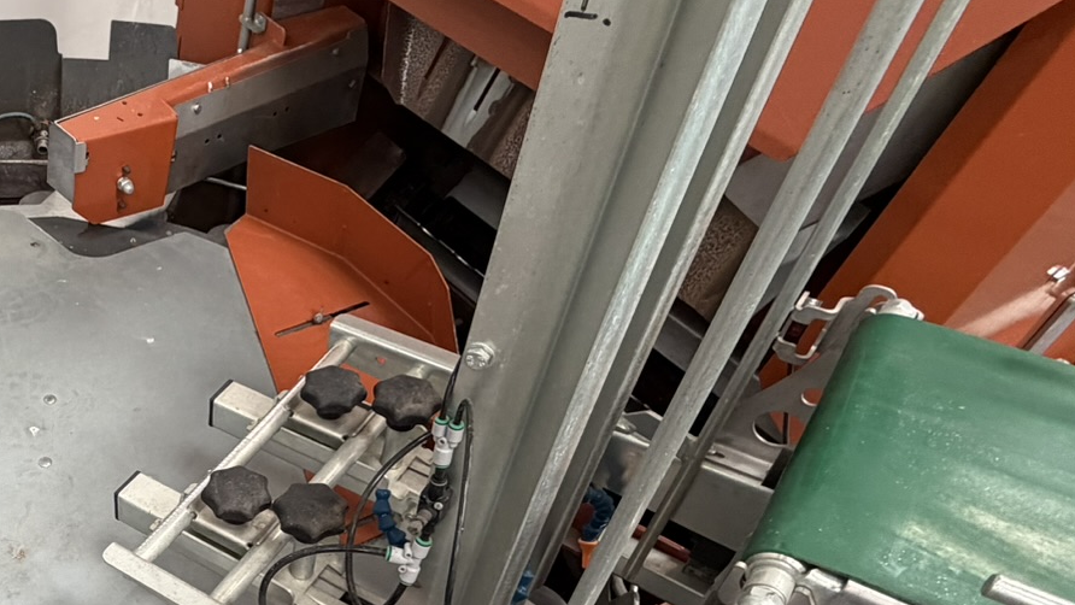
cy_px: 494
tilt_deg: -50.8
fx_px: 998
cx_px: 30
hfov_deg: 48.1
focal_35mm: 35
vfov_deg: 32.7
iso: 320
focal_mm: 2.22
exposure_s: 1/78
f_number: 2.2
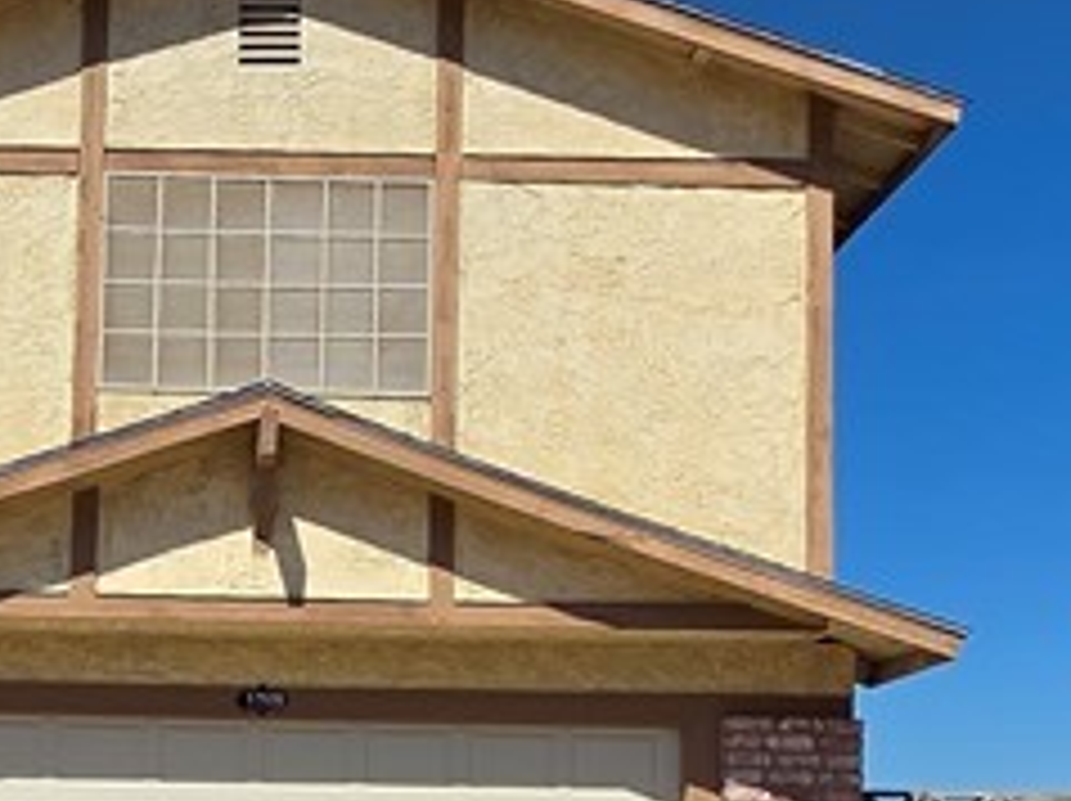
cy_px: 778
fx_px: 1731
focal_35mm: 56
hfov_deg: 33.1
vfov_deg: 25.0
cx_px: 176
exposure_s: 1/4165
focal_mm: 2.2
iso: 50
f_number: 2.2
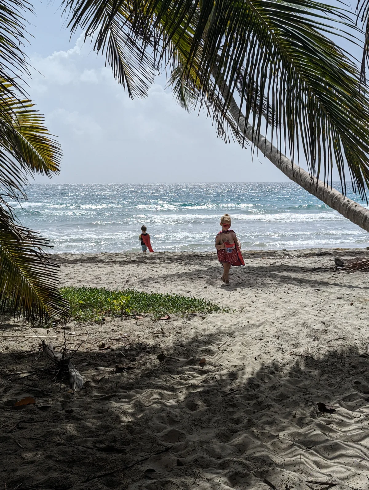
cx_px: 184
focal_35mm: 48
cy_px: 245
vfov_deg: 39.6
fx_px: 681
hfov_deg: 30.3
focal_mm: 6.81
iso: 44
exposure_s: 1/3448
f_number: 1.85
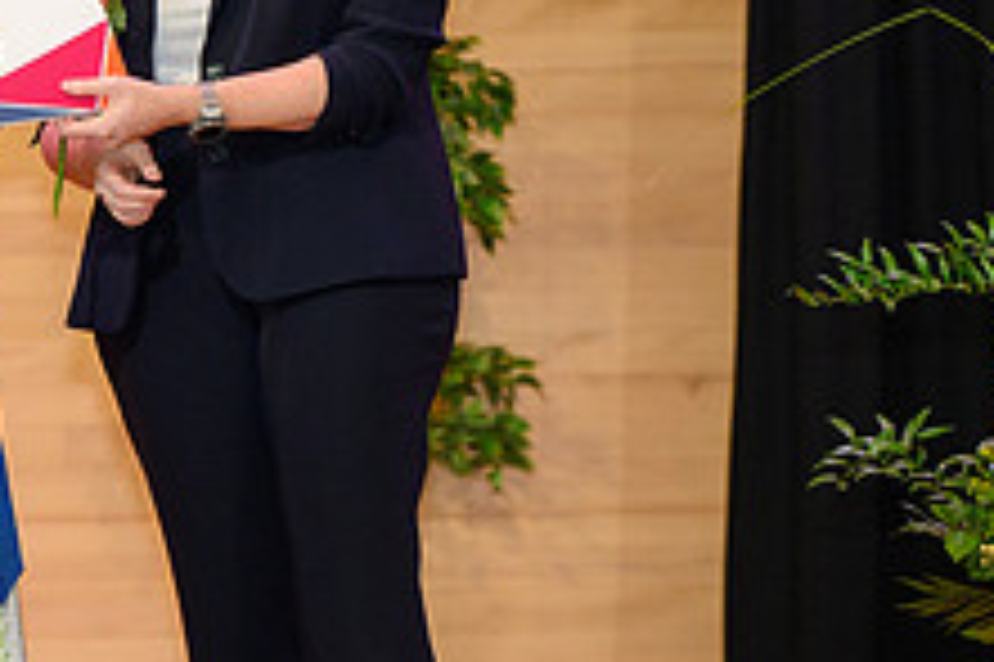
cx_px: -63
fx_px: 9243
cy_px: 70
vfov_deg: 4.1
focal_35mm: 335
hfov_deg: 6.1
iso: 2000
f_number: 5
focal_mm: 110
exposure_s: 1/200
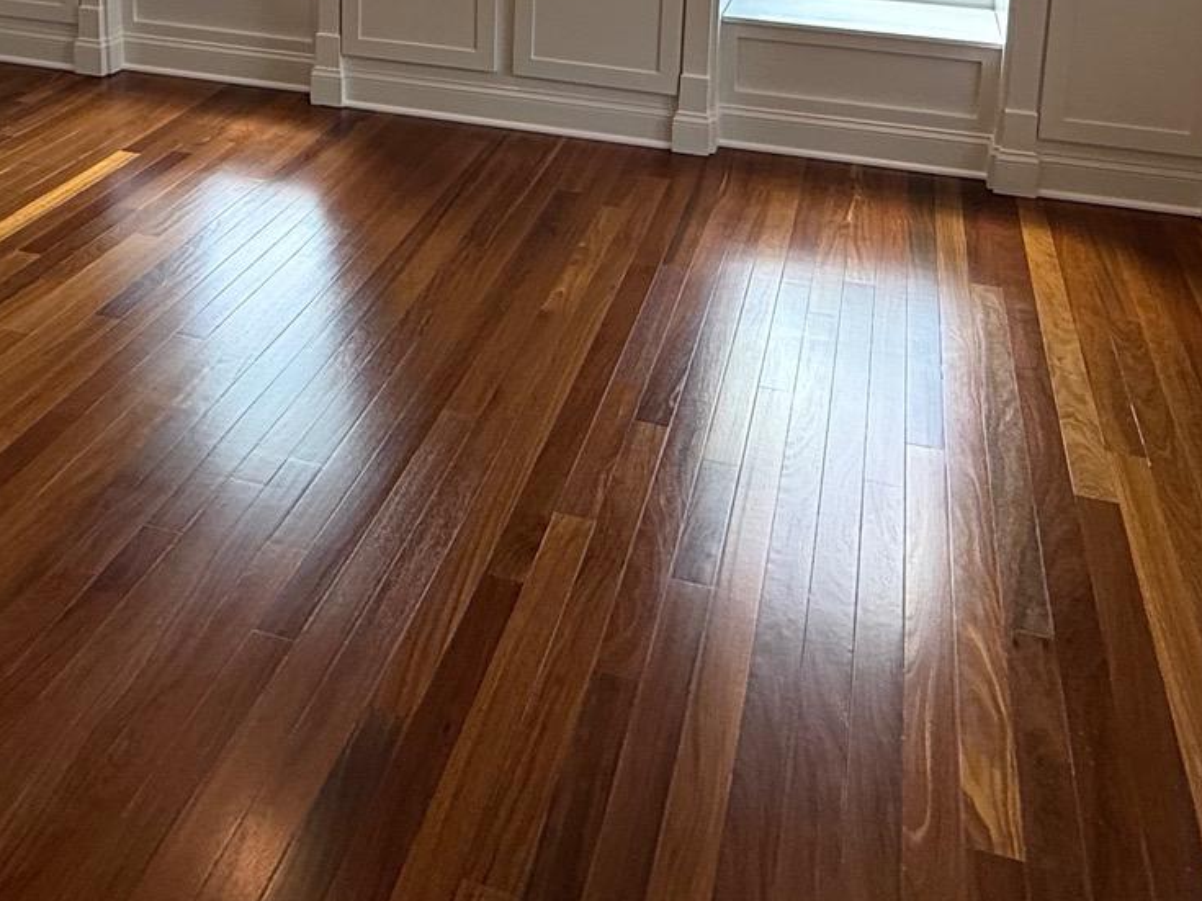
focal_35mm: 39
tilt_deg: -8.5
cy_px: -105
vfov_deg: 32.2
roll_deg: -0.5
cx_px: 484
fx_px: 1354
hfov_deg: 47.6
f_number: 2.2
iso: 80
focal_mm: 2.22
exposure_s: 1/120
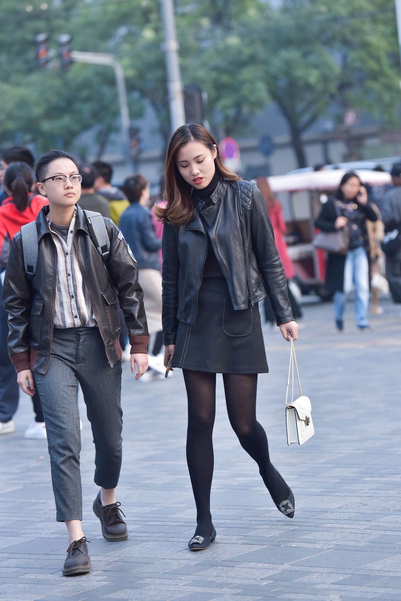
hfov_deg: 12.2
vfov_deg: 18.3
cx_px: 200
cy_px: 300
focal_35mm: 112
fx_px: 1870
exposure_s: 1/800
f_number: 3.2
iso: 640
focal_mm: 112
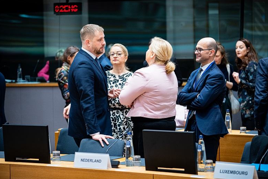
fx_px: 879
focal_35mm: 118
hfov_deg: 17.3
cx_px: 134
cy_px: 90
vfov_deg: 11.6
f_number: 2.8
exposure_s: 1/125
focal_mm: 117
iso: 1000
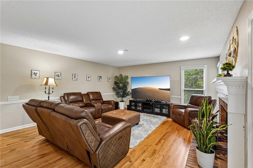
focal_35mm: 16
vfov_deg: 73.7
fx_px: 112
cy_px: 84
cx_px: 126
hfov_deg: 96.8
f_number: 8
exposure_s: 1/8
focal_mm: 16
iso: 800
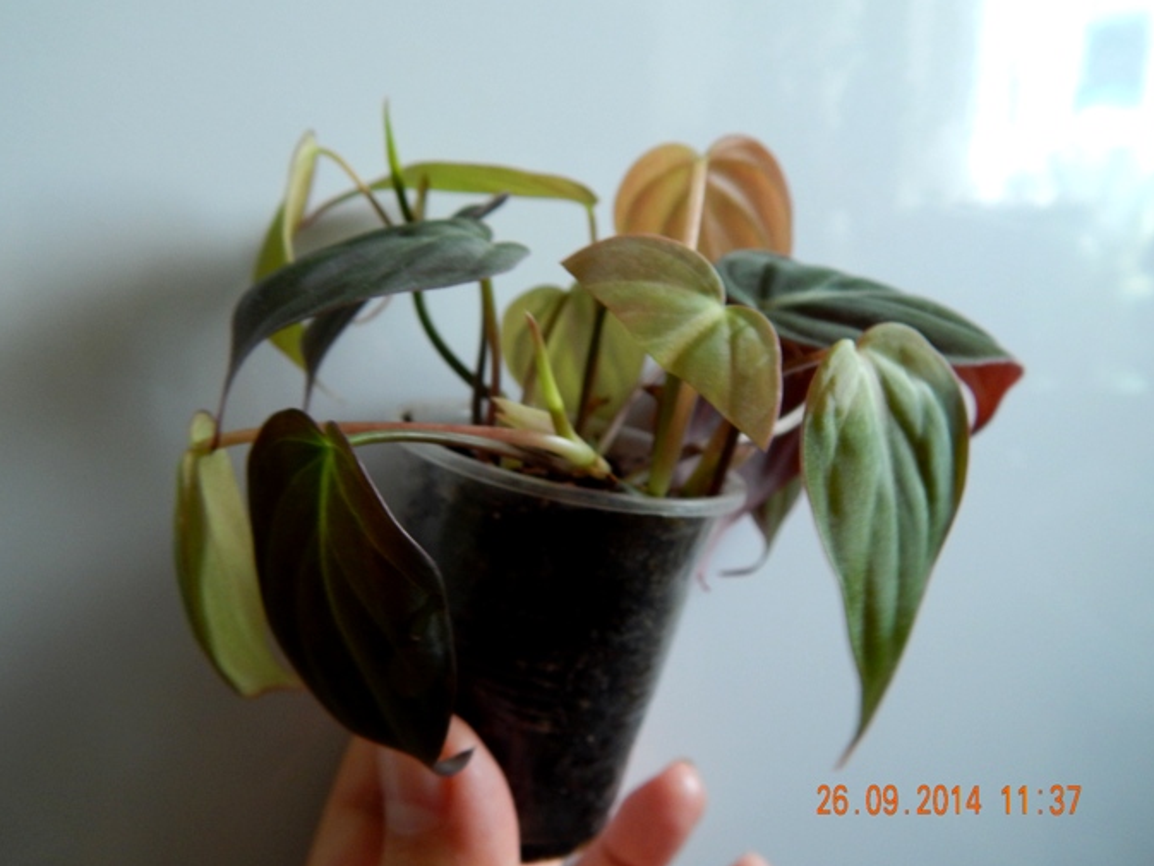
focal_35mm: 26
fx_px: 867
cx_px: 585
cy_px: 443
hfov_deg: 67.3
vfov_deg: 53.1
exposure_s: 1/30
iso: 160
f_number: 3.1
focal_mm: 4.5
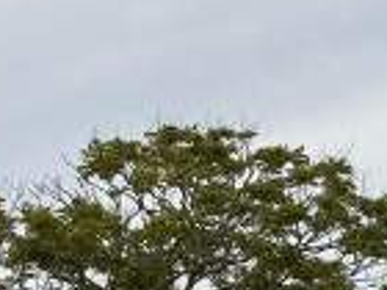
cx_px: -611
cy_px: 619
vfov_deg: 9.9
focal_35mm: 137
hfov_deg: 11.3
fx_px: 1532
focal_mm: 6.76
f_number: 1.78
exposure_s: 1/494
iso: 80
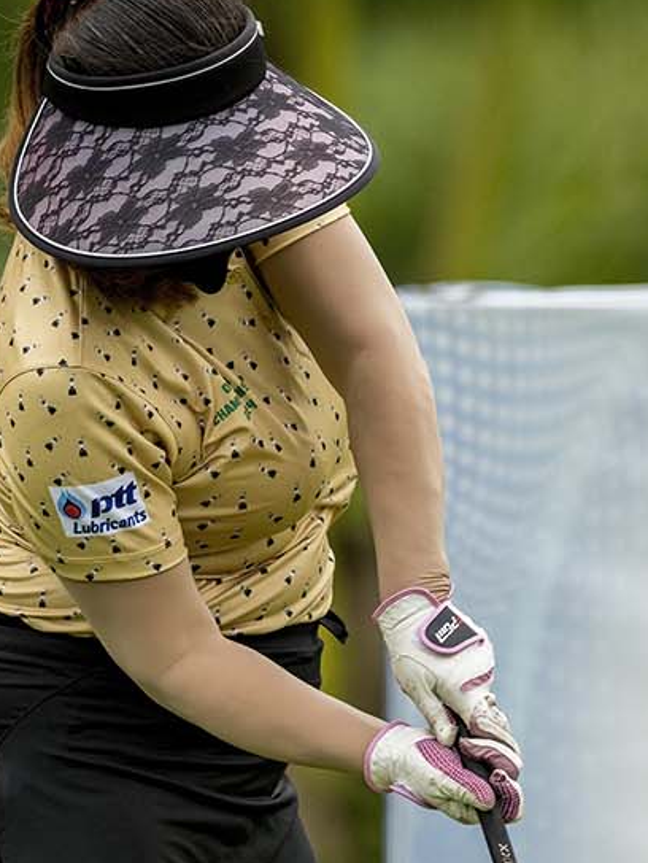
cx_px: 411
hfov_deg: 1.5
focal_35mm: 1019
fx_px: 25404
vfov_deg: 1.9
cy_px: 844
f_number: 3.5
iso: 640
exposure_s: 1/4000
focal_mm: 400
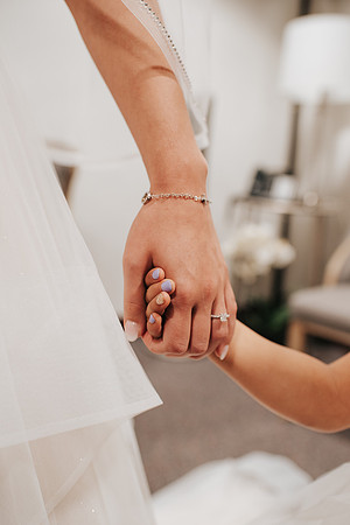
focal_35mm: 35
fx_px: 510
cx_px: 175
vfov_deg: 54.4
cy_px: 262
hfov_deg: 37.9
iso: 900
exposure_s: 1/125
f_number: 2.8
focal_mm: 35
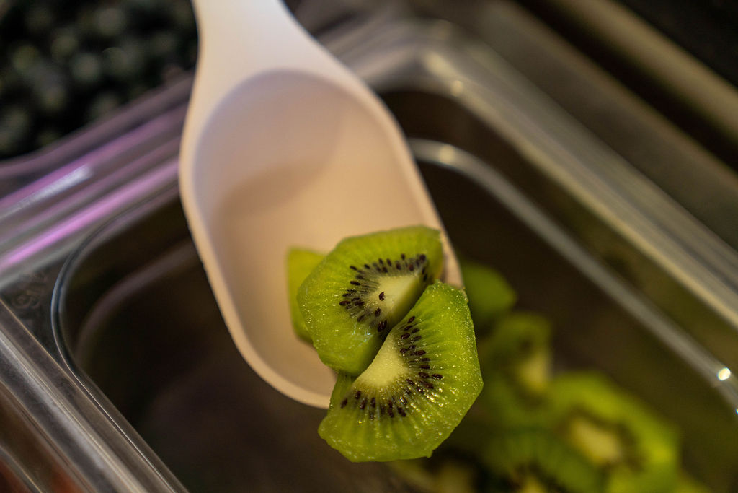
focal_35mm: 70
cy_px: 246
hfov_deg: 28.8
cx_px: 369
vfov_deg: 19.5
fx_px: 1435
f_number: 2.8
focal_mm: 70
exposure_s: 1/400
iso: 500
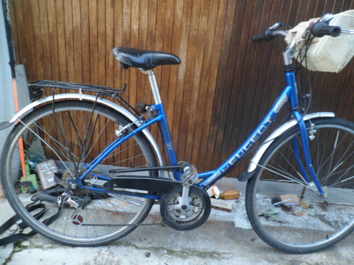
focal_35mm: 27
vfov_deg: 51.4
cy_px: 132
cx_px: 177
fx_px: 276
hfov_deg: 65.3
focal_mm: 4.9
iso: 100
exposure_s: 1/60
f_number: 3.3
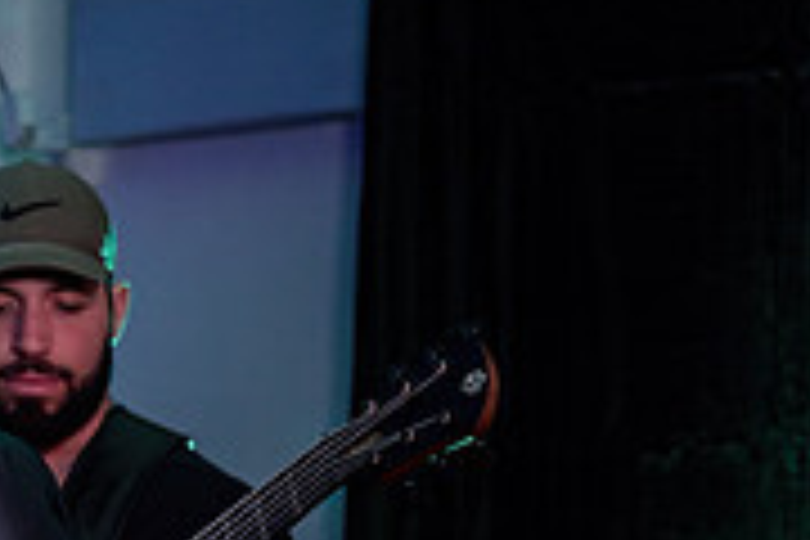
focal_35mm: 179
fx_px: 4027
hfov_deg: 11.2
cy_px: 523
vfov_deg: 7.6
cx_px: -232
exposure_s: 1/60
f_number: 3.5
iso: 500
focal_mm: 48
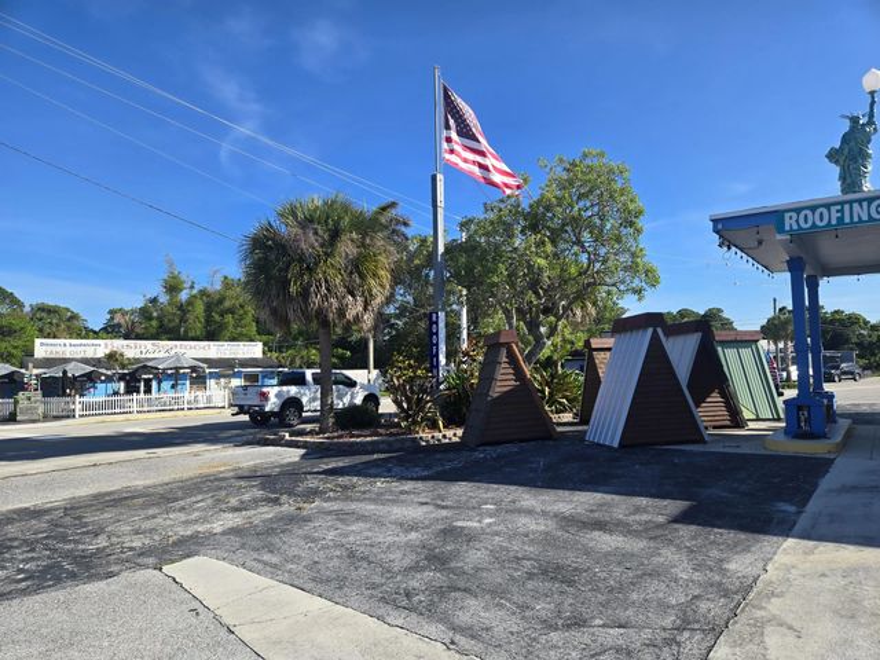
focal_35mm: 23
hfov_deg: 73.9
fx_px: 585
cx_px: 440
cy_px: 330
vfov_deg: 58.9
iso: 25
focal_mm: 5.4
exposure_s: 1/1449
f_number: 1.8
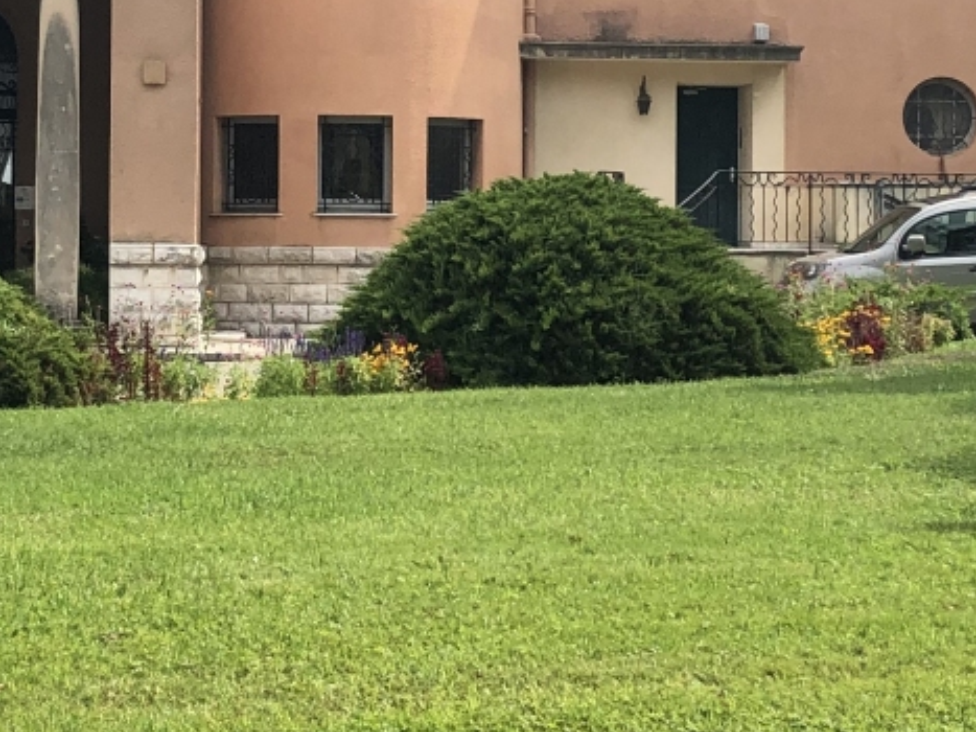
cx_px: 433
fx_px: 2706
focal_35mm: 96
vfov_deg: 15.3
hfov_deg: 20.4
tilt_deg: +1.3
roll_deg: -1.6
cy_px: 197
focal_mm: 3.99
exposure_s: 1/1919
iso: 20
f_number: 1.8
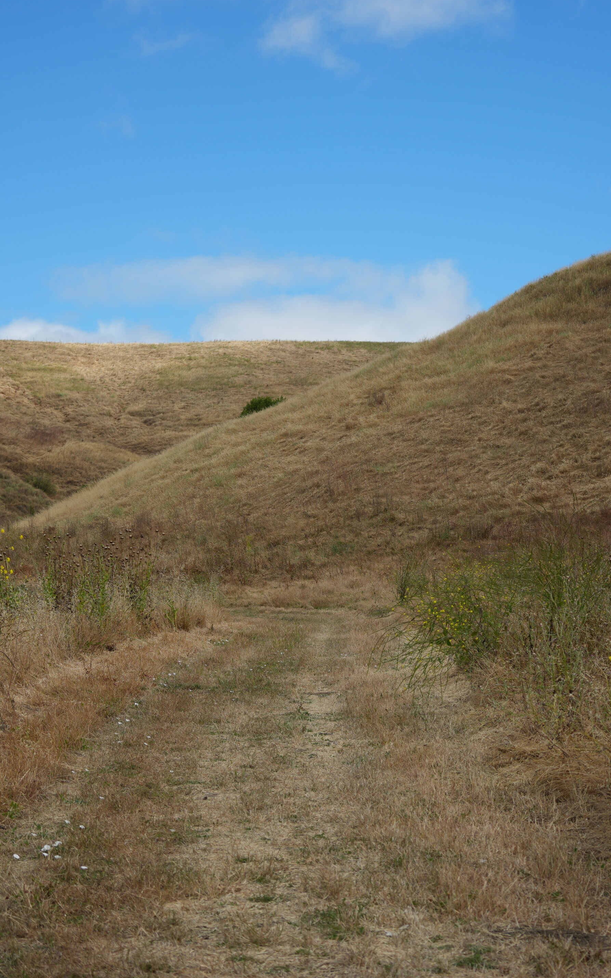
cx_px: 235
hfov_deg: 16.9
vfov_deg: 26.8
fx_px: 2051
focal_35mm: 77
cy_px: 488
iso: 100
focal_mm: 50
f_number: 5
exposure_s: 1/640
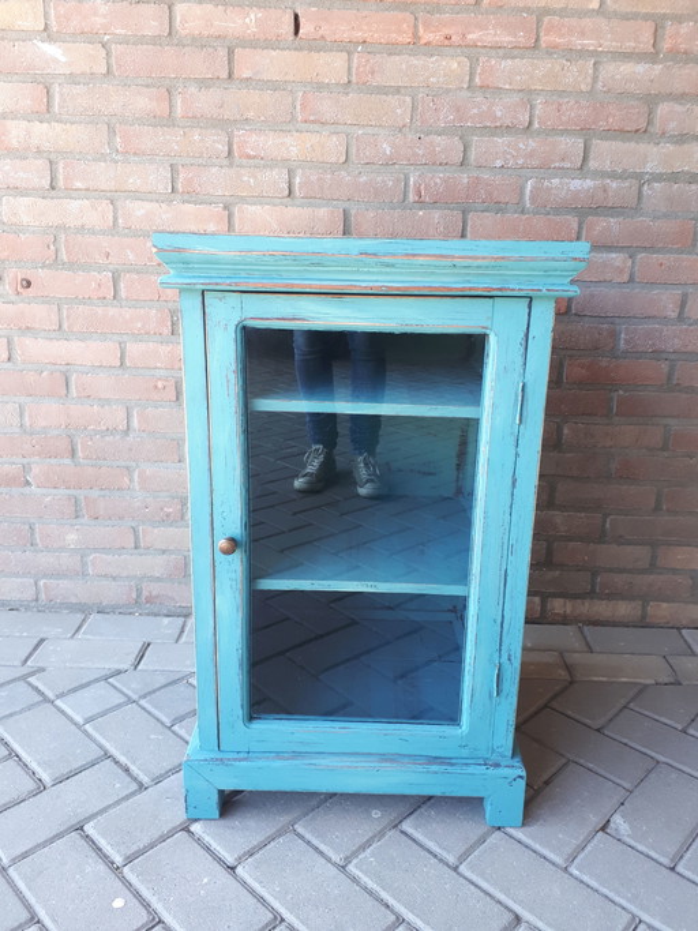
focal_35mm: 27
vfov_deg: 65.3
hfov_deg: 51.3
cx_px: 349
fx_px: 726
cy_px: 466
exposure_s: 1/33
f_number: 1.9
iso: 50
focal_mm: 3.6
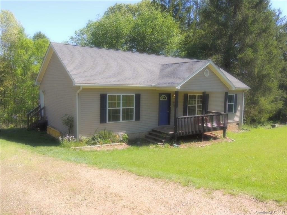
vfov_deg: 46.8
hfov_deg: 60.0
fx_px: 249
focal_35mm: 30
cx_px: 144
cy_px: 108
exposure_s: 1/400
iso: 100
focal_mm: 5.3
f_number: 3.1
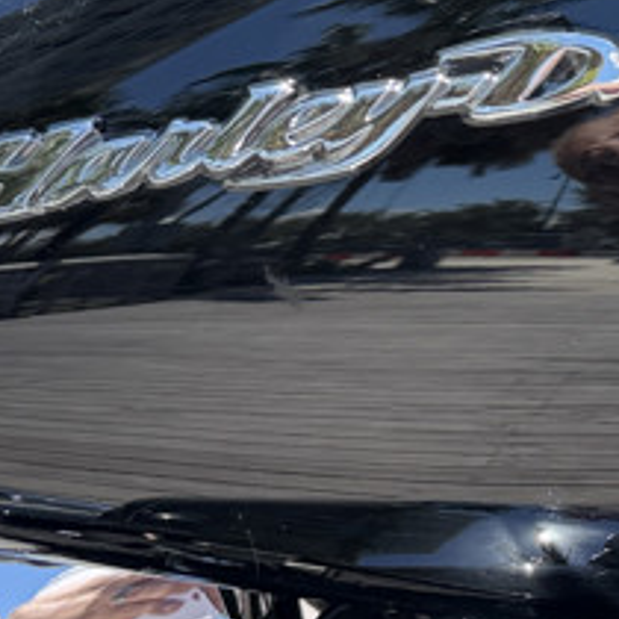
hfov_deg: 16.0
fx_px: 2185
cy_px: 94
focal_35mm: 108
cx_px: 503
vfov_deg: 16.0
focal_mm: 6.76
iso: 100
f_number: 1.78
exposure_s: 1/1553
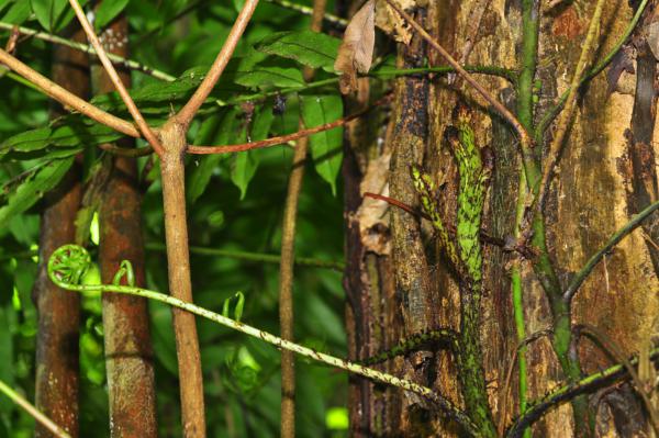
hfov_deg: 22.6
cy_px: 219
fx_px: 1646
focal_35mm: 90
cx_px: 330
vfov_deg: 15.2
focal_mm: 60
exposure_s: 1/60
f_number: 6.3
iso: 250
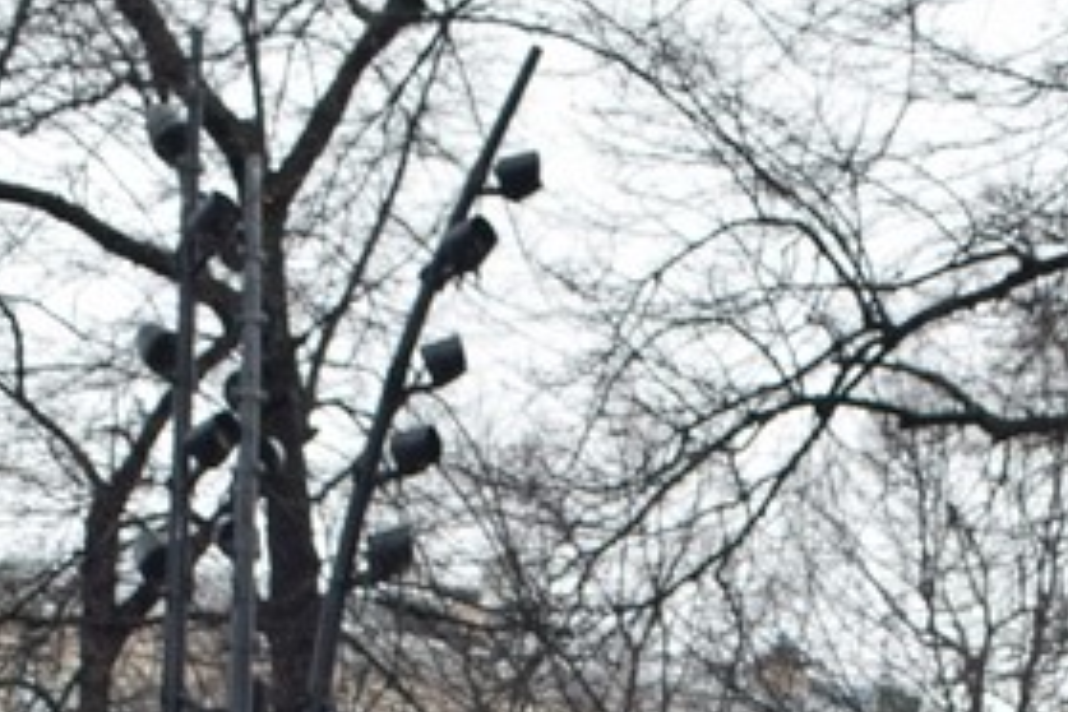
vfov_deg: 9.8
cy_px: 1397
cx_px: 812
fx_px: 3858
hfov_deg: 15.7
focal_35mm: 130
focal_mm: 21
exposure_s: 1/160
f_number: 6.3
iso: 400
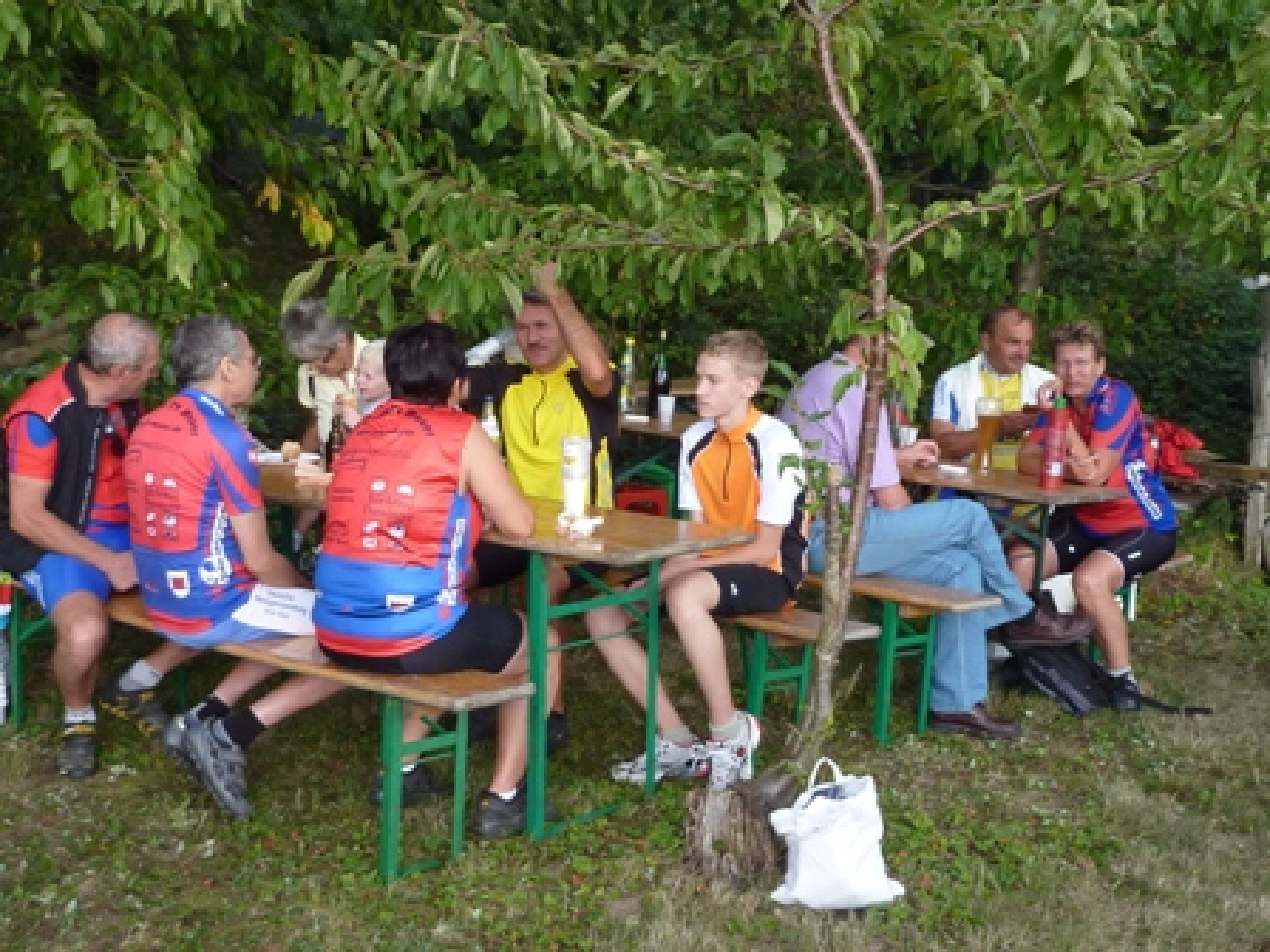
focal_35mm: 46
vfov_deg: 31.5
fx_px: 1688
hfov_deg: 41.2
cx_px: 635
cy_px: 476
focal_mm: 5.3
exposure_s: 1/125
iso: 160
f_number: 3.5
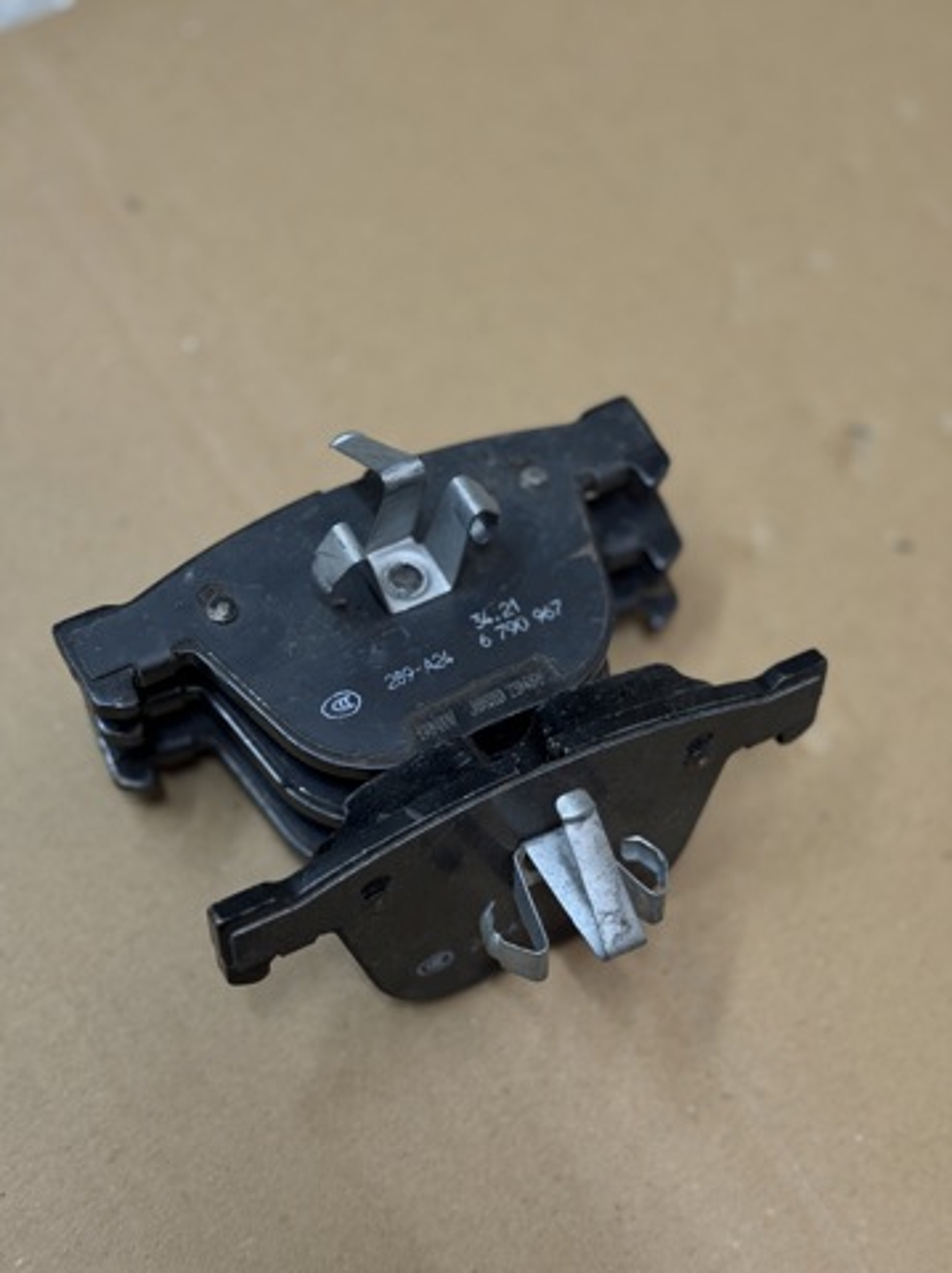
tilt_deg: -64.4
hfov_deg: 30.2
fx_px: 1763
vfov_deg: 39.7
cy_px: 636
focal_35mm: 48
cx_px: 476
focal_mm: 6.76
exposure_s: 1/33
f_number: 1.78
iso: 320
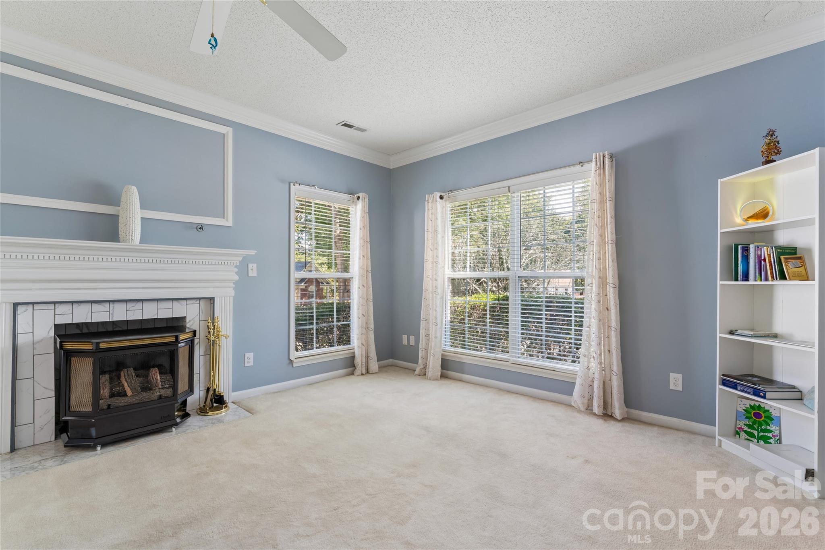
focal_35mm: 16
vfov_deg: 73.4
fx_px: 369
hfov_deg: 96.4
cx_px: 412
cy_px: 275
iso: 100
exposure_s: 1/2.5
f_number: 13
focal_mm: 16.1
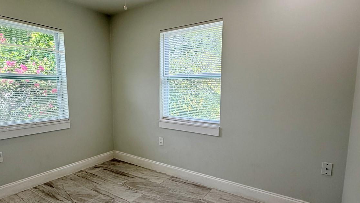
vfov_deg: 51.4
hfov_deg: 80.9
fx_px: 210
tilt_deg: -6.9
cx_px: 160
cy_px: 112
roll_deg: +1.0
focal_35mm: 22
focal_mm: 2.22
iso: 80
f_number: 2.2
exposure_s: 1/120
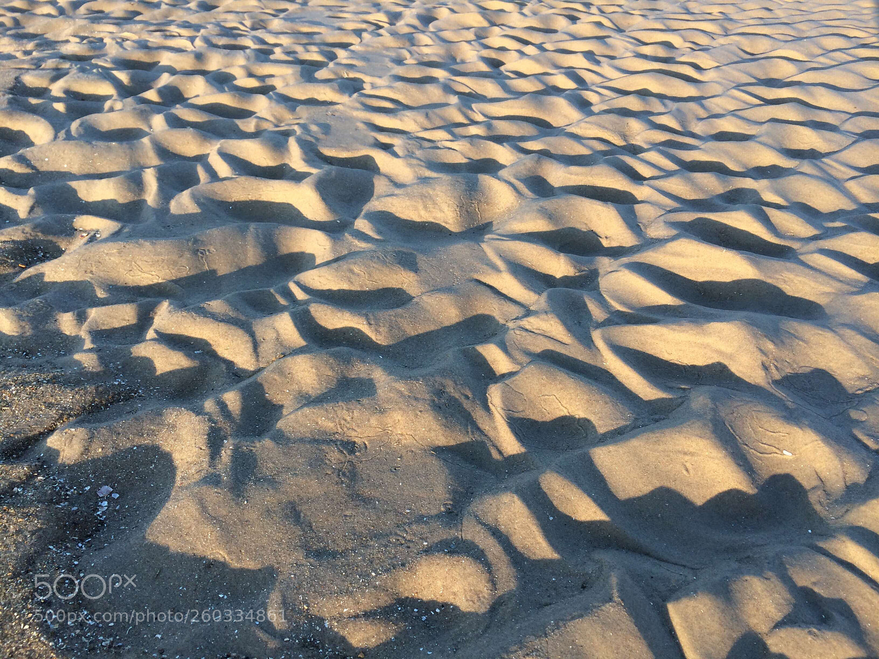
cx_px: 440
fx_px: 762
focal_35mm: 30
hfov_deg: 60.0
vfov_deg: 46.8
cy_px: 330
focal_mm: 4.12
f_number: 2.2
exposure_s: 1/331
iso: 32
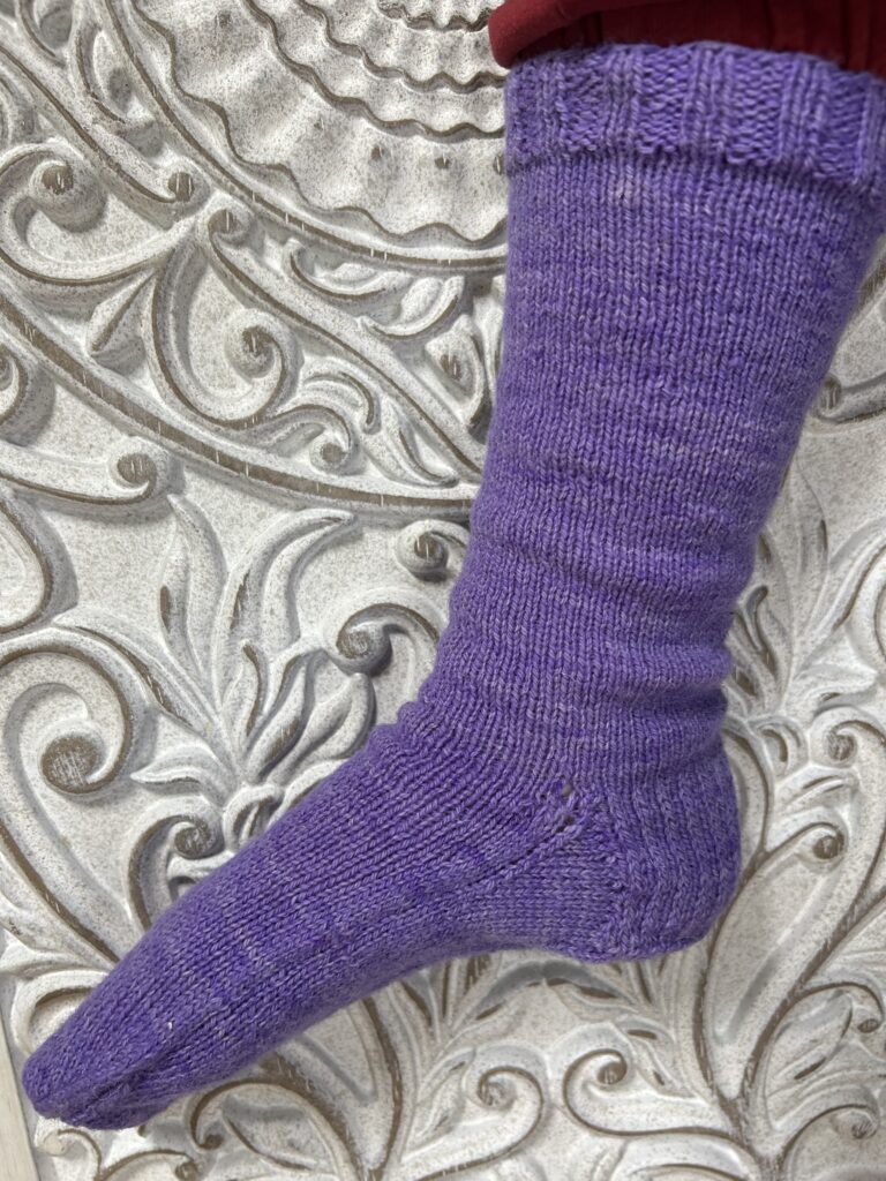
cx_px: 443
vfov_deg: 67.3
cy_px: 590
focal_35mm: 26
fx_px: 887
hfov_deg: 53.1
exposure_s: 1/120
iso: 100
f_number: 1.5
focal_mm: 5.7
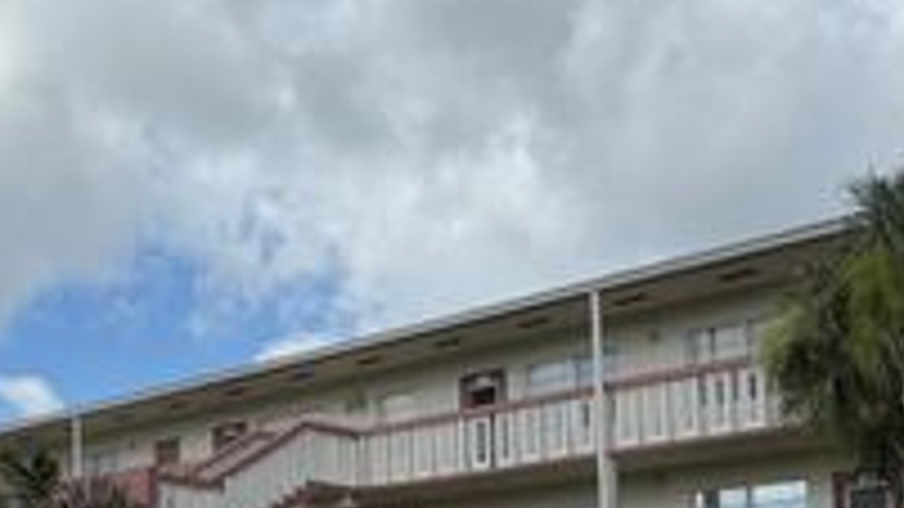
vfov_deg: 18.0
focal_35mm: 65
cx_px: 216
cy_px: 524
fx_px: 1558
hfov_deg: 31.7
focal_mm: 6.76
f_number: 1.78
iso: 80
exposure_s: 1/6711
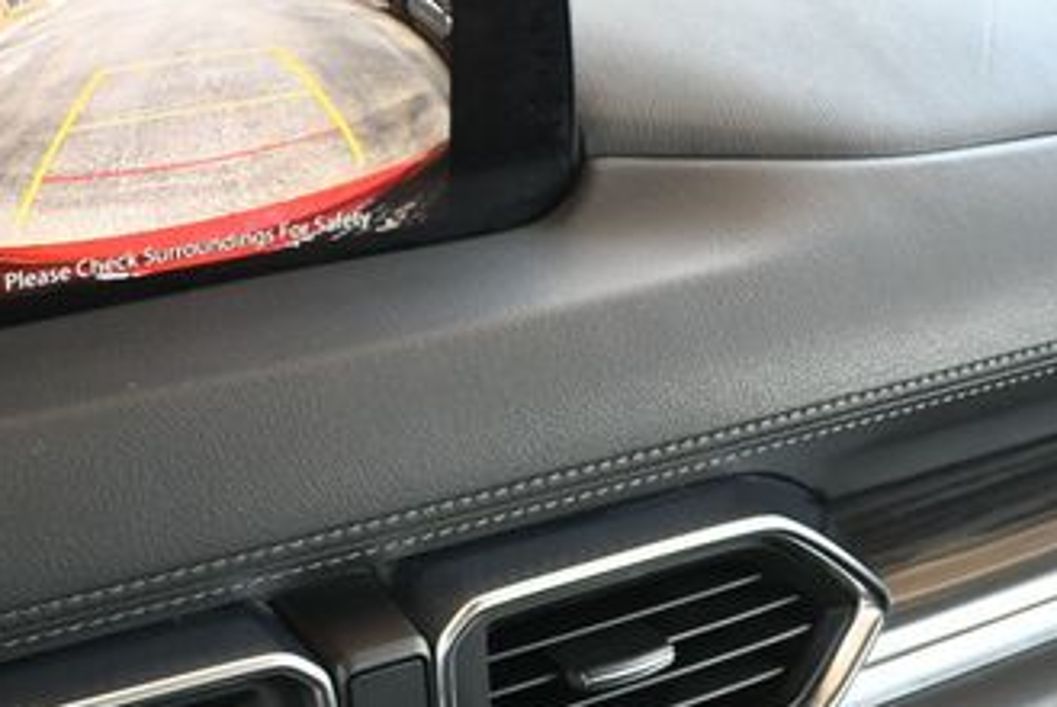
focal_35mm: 70
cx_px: 247
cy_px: 479
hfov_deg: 28.3
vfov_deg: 19.4
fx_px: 2057
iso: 800
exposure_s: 1/200
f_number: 3.5
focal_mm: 18
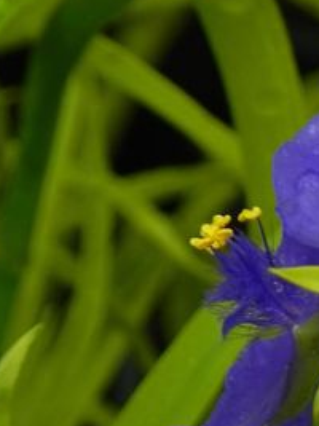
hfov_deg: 1.2
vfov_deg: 1.6
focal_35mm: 1274
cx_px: 459
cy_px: 463
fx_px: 15666
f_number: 5
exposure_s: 1/50
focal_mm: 75.7
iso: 160
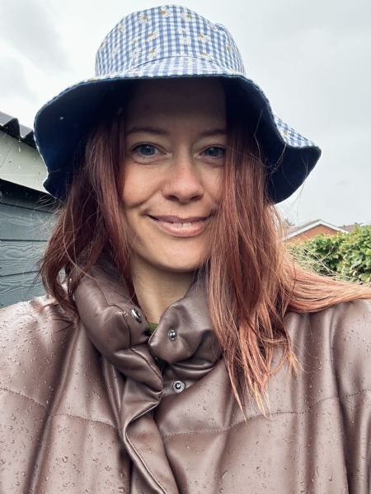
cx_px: 186
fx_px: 429
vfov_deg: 60.0
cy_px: 247
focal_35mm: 30
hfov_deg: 46.8
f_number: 1.9
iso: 80
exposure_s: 1/79
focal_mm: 2.69
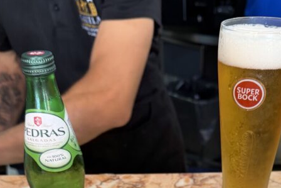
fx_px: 445
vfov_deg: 21.4
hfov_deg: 35.0
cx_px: 162
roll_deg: +1.1
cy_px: 249
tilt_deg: -34.2
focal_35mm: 57
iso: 160
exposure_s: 1/50
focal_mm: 6.76
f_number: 1.78
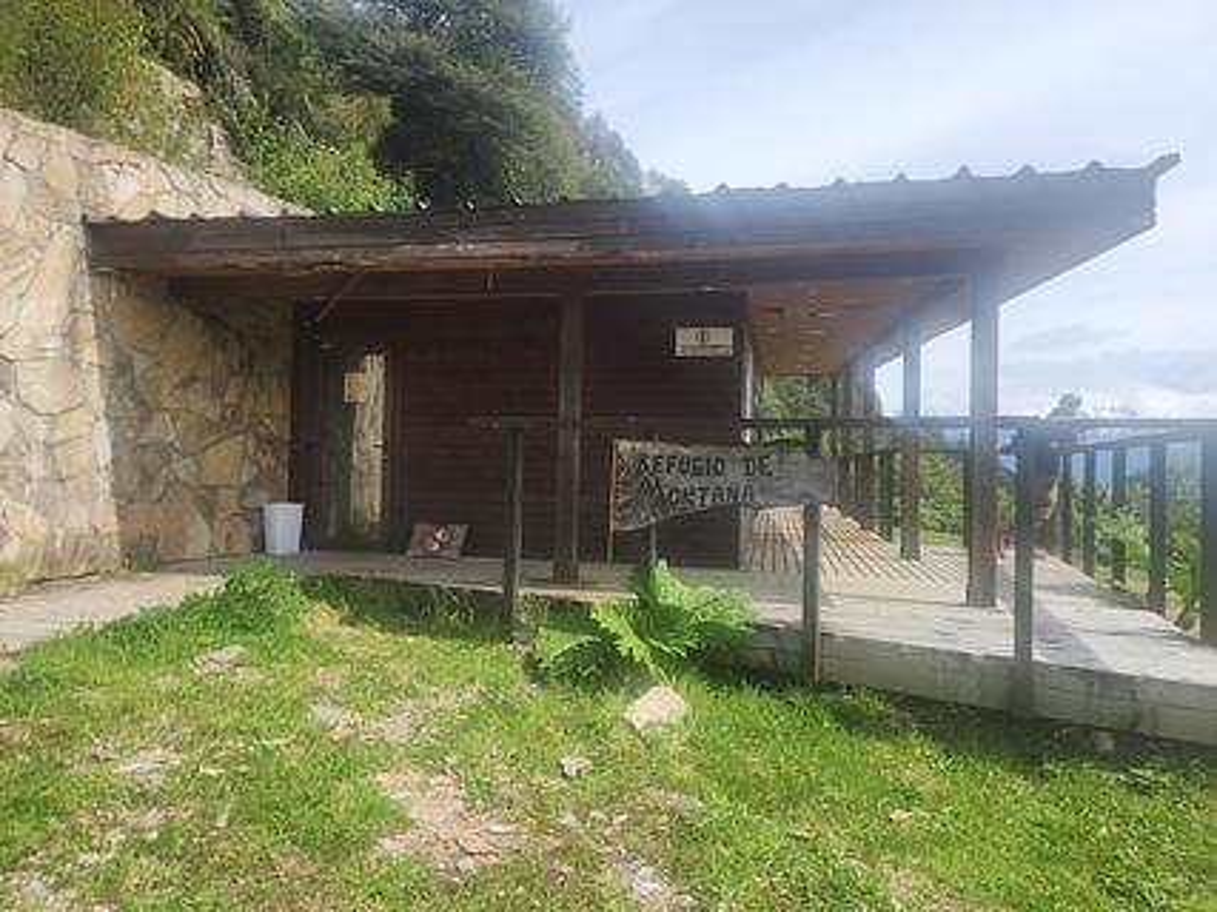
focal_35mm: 23
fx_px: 808
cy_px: 456
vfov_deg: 58.9
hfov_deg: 73.9
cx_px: 608
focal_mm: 5.4
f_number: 1.8
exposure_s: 1/1145
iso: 20
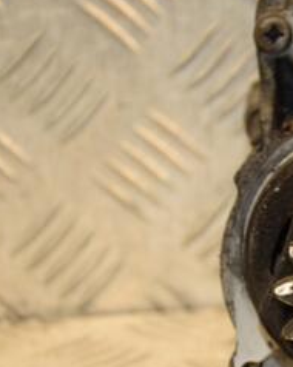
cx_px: 373
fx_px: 2236
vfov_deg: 9.4
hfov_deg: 7.4
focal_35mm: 206
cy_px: 239
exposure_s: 1/125
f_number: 5
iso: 800
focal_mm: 58
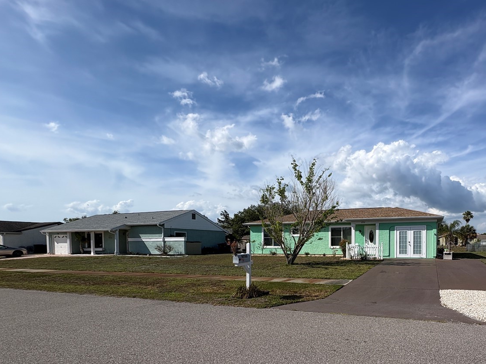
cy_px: 252
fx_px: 281
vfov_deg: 63.7
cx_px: 342
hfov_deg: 77.7
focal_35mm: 20
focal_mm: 2.22
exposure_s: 1/3106
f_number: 2.2
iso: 50
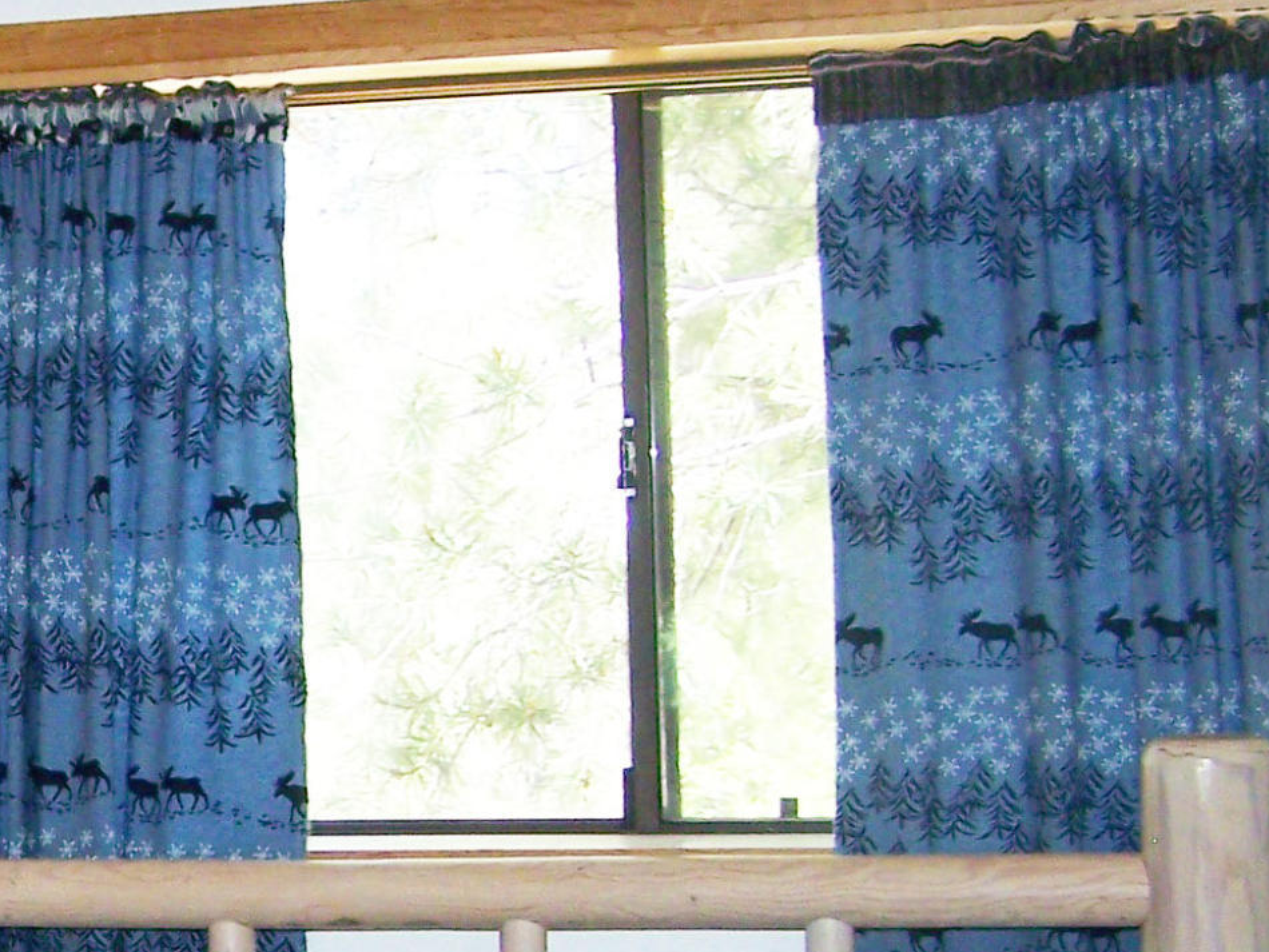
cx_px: -433
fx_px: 4400
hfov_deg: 15.5
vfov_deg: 12.3
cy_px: 712
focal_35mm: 120
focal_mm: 6.3
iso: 80
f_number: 2.8
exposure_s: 1/60
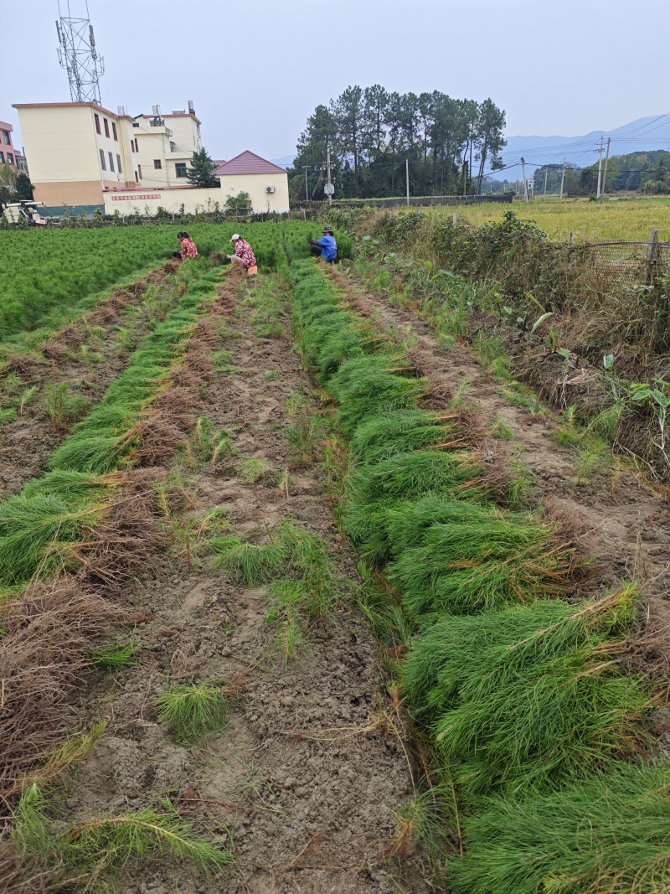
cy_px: 447
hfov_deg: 56.8
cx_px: 335
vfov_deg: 71.6
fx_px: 619
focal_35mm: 24
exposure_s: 1/713
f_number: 1.6
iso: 50
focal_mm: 5.84
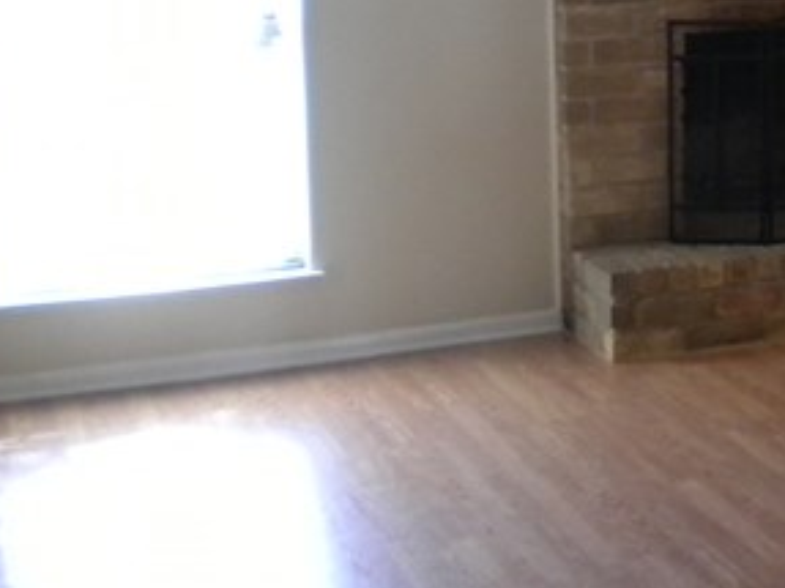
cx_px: 851
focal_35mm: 78
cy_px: 85
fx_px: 1768
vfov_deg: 18.6
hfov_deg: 23.6
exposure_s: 1/34.3
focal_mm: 6.3
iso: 400
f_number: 3.1
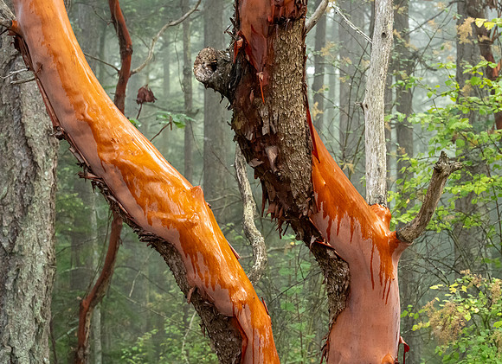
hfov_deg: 17.1
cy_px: 182
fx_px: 1669
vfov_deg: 12.5
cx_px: 273
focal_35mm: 116
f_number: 16
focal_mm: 110
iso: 6400
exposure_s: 1/160
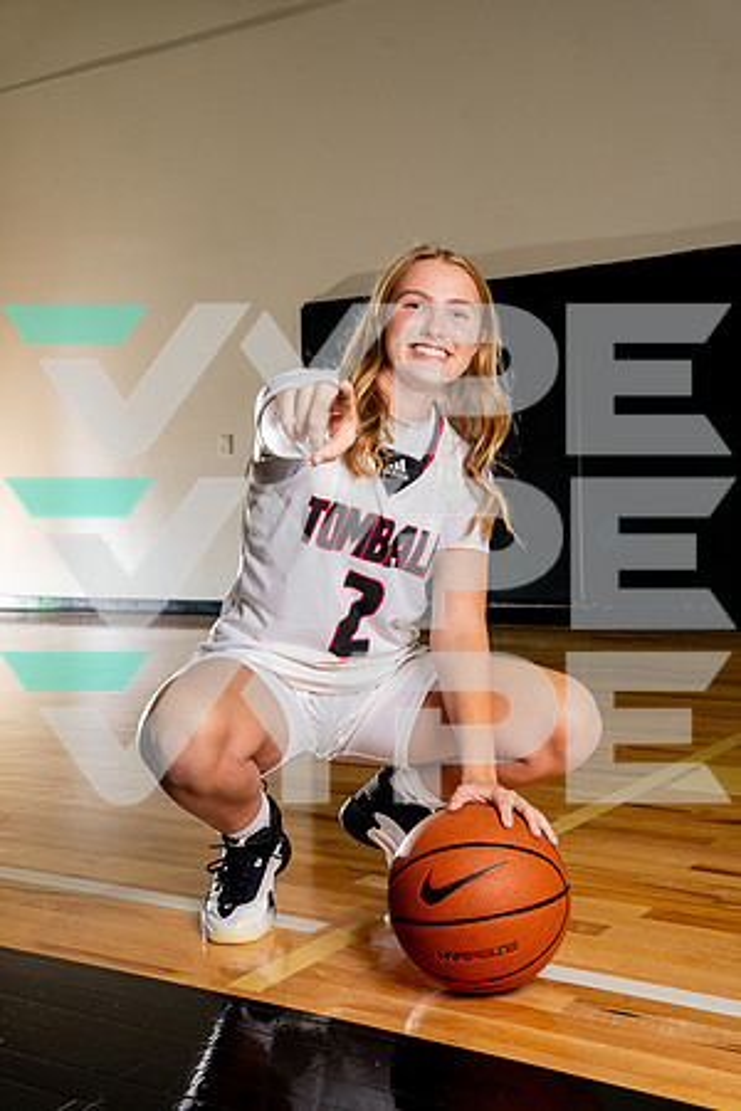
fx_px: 1297
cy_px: 556
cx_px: 370
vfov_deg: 46.4
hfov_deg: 31.9
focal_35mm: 42
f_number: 7.1
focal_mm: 42
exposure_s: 1/200
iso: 640
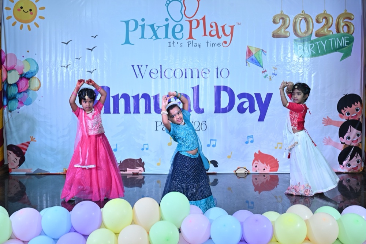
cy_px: 122
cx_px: 183
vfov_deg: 31.2
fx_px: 437
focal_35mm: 43
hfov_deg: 45.4
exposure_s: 1/160
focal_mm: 43
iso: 800
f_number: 7.1
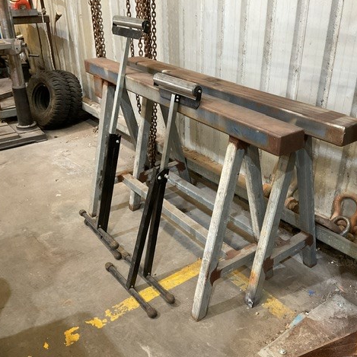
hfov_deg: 47.0
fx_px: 408
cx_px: 212
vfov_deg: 47.2
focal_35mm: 35
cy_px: 177
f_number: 1.8
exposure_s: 1/60
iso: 200
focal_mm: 3
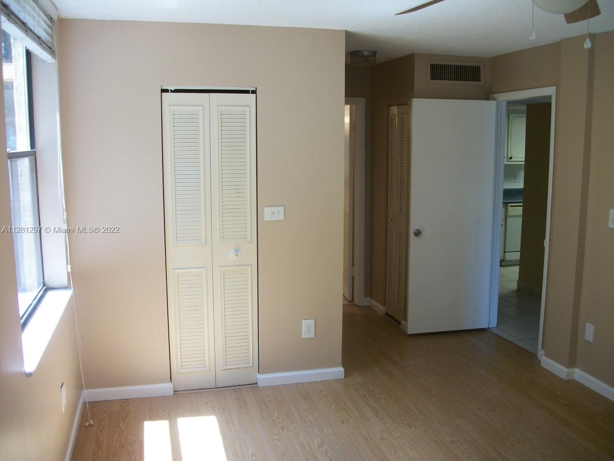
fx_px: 568
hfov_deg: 56.8
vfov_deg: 44.2
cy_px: 230
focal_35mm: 32
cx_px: 307
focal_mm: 5.7
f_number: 2.9
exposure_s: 1/80
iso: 80
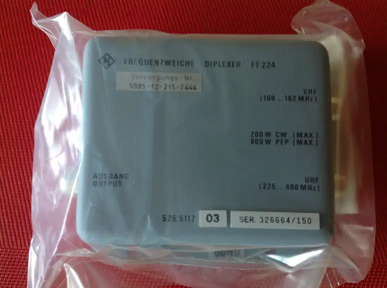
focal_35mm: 35
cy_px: 144
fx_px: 391
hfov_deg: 52.7
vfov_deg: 40.6
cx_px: 194
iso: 100
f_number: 2.4
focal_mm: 4.28
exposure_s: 1/15
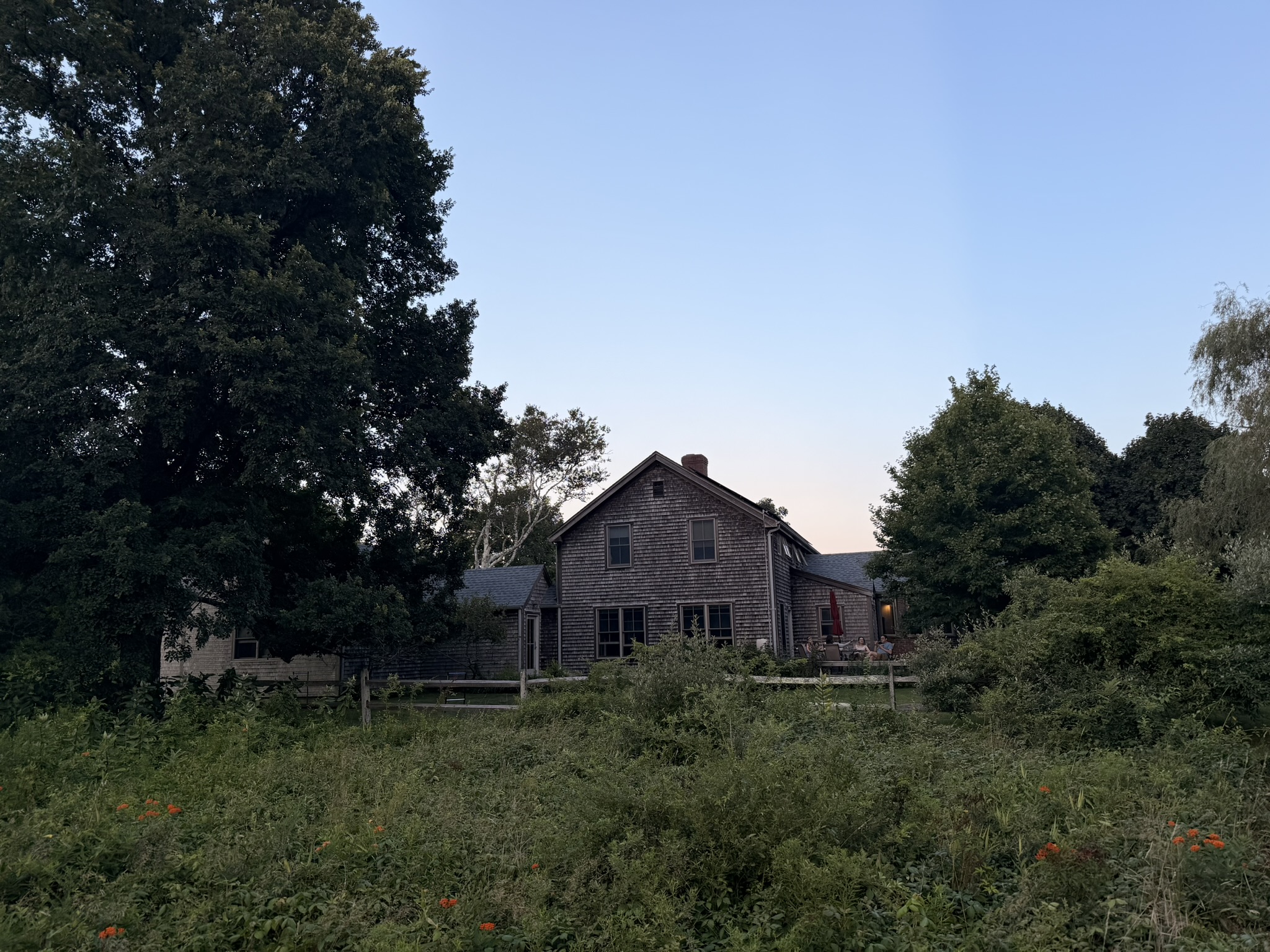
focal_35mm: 24
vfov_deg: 56.8
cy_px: 476
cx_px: 635
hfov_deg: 71.6
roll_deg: +2.0
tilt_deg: +9.7
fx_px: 881
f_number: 1.78
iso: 80
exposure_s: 1/481
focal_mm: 6.76
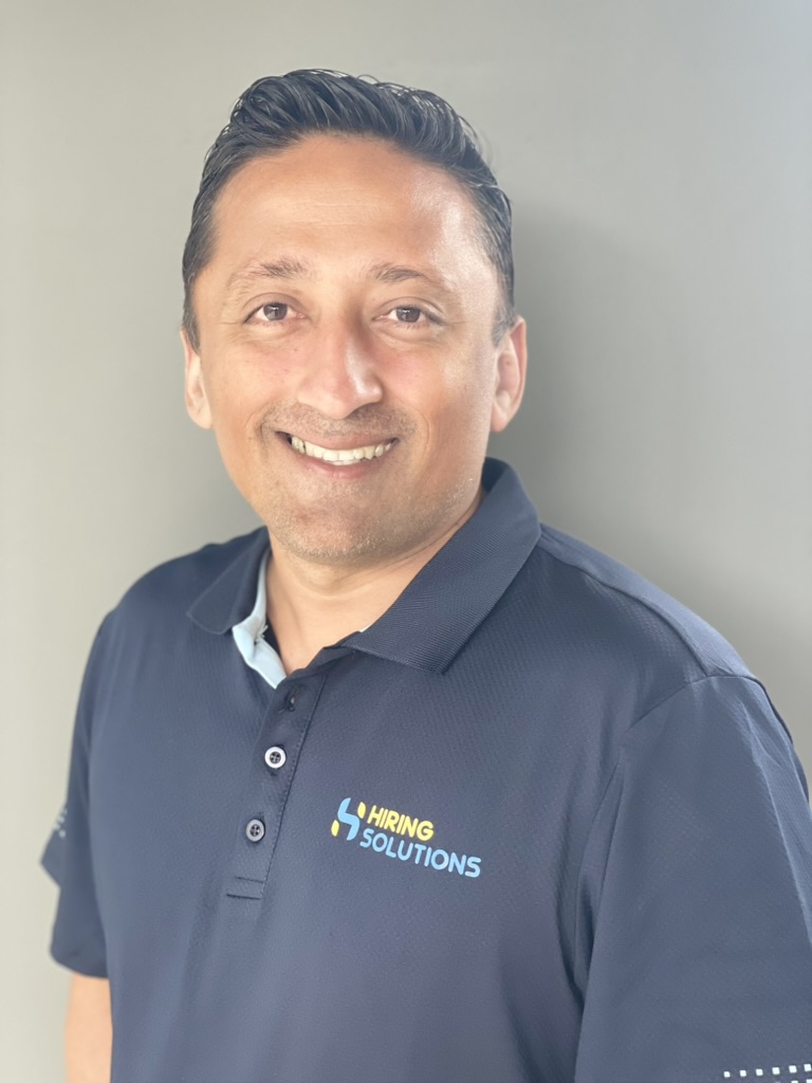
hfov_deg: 28.0
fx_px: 1626
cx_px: 406
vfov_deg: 36.8
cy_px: 542
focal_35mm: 52
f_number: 2
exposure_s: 1/122
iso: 100
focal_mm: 6
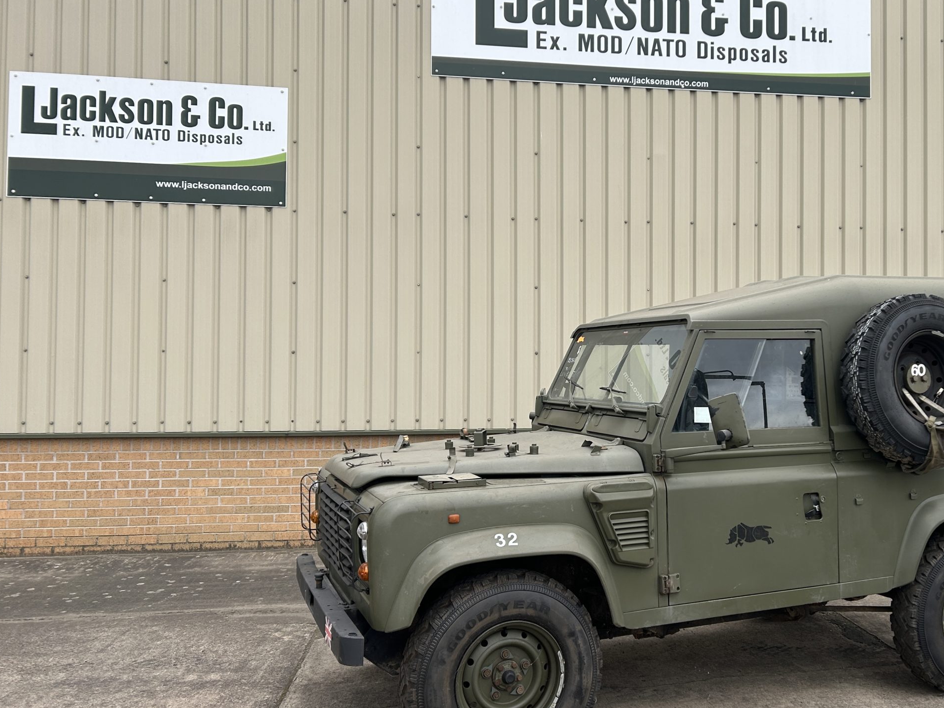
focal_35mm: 35
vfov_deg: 40.7
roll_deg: -0.3
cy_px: 354
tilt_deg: +2.1
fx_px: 954
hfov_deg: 51.6
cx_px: 630
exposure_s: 1/887
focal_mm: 5.7
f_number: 1.5
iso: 50
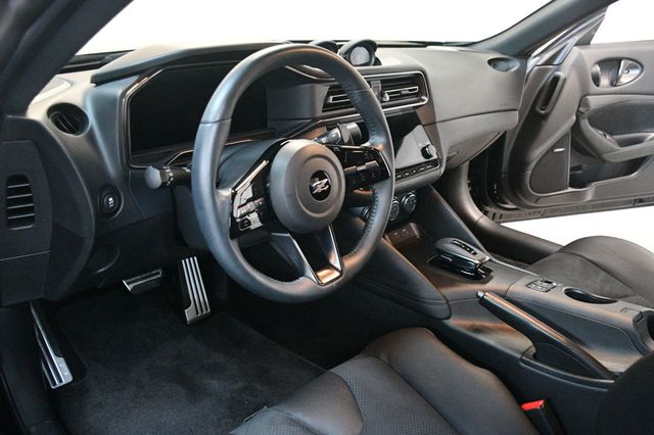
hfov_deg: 57.2
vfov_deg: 39.9
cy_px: 218
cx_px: 327
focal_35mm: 33
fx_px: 599
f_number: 3.5
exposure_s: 1/60
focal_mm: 22
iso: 6400
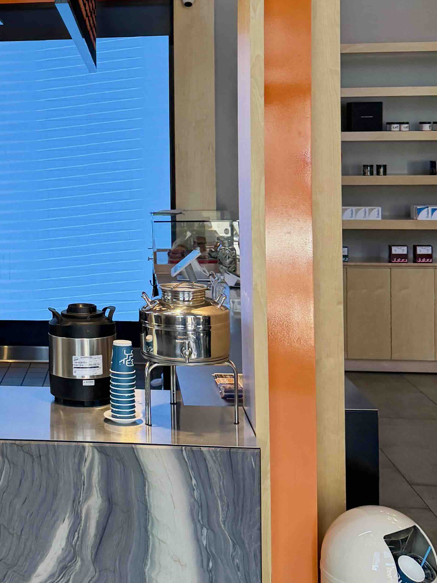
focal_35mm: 55
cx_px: 9
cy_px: 153
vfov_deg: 34.3
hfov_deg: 25.4
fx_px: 926
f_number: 1.78
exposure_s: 1/120
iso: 125
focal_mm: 6.76
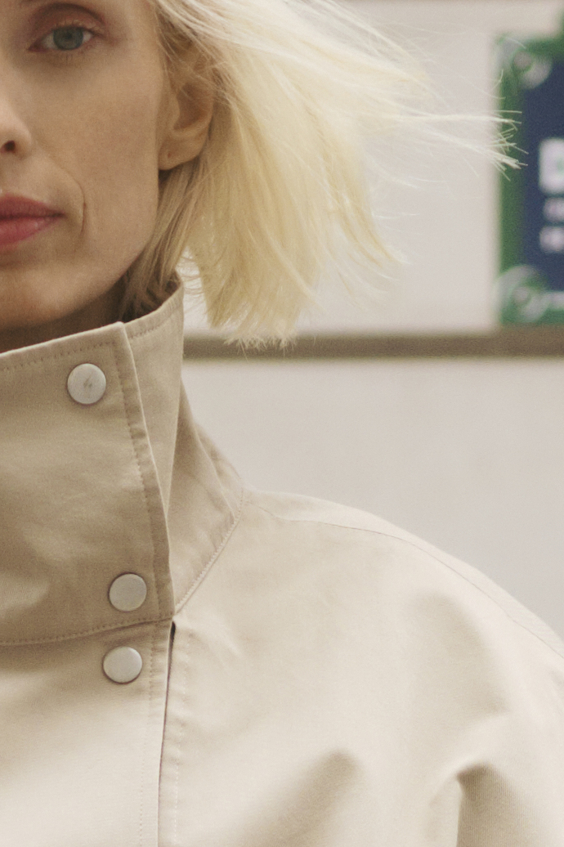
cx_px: -5
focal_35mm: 279
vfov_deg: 7.2
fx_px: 6560
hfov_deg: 4.9
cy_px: 1614
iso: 400
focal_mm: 35
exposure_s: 1/250
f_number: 2.8
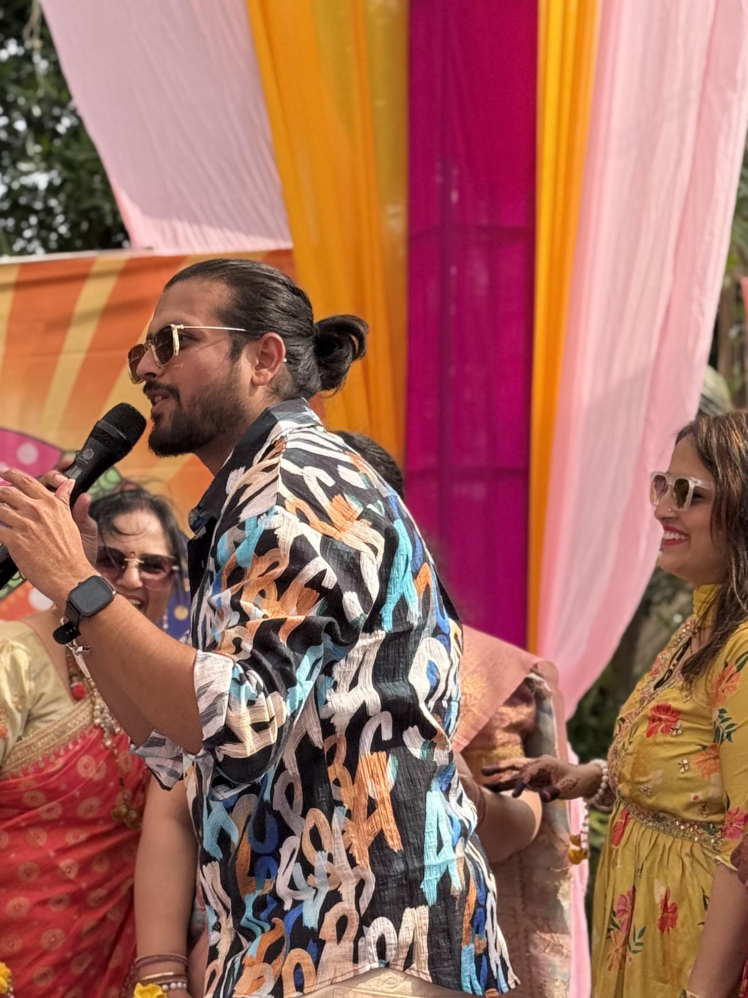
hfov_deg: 15.0
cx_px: 98
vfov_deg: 20.0
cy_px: 553
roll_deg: -0.1
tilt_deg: +3.1
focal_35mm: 98
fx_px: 2824
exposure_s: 1/2762
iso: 80
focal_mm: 6.76
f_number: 1.78
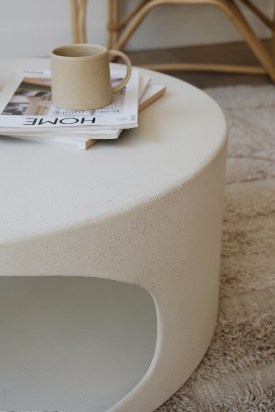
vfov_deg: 35.6
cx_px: 138
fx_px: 642
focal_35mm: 56
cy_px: 206
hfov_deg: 24.2
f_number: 4
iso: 125
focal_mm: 37.6
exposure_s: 1/2400
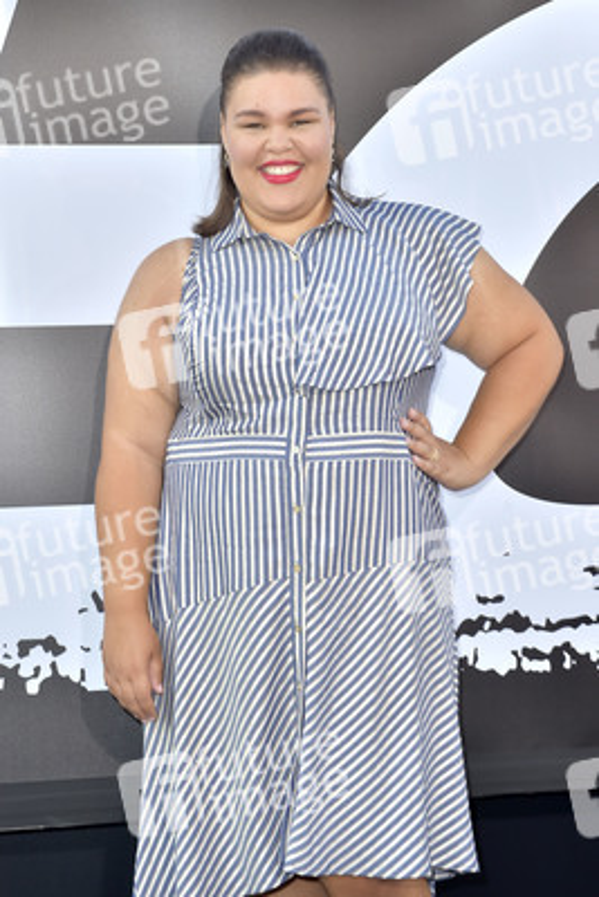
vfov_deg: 28.8
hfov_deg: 19.5
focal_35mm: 70
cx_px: 300
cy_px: 448
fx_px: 1745
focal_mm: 70
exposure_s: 1/250
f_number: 6.3
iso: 320
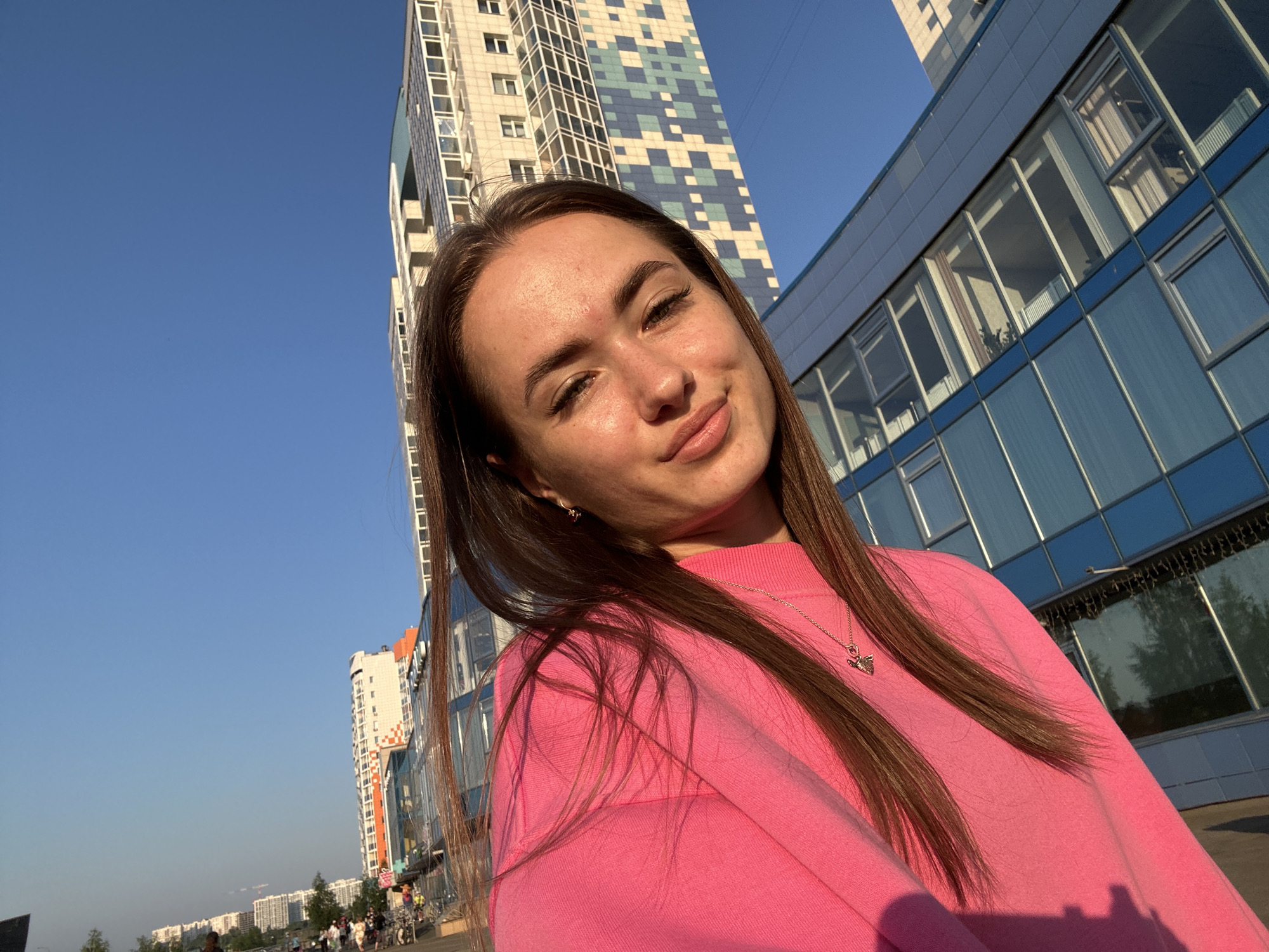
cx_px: 634
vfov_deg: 58.9
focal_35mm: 23
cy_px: 476
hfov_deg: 73.9
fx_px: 843
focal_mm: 2.69
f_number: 1.9
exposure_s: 1/1018
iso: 25
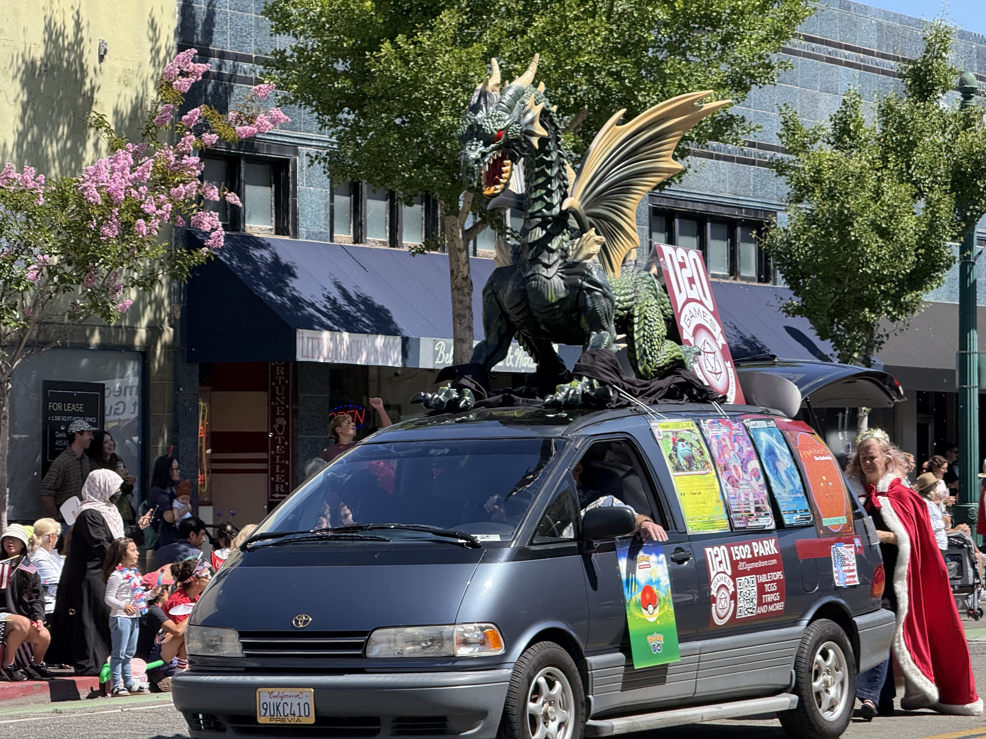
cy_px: 370
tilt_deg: +1.5
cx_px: 493
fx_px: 3418
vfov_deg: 12.3
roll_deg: -0.1
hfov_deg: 16.4
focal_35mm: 120
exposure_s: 1/860
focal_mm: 15.66
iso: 64
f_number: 2.8
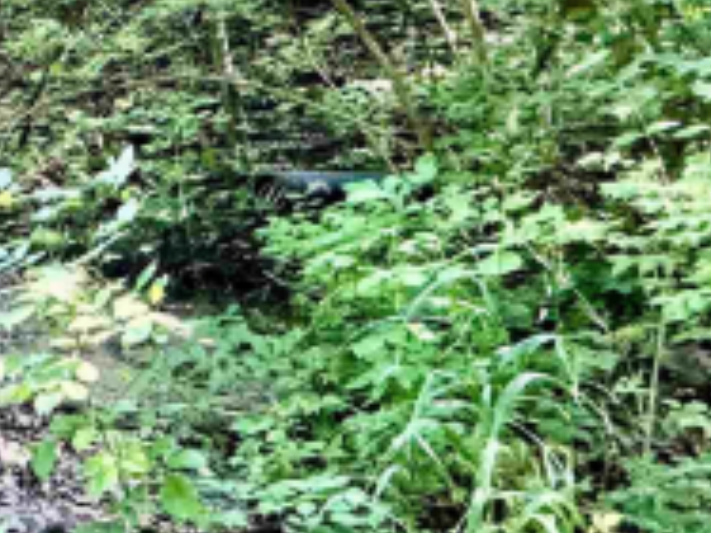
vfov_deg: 28.1
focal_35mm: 50
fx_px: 1026
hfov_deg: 25.7
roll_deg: -1.3
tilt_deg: -6.2
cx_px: -413
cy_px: 65
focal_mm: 2.22
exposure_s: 1/84
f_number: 2.2
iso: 320
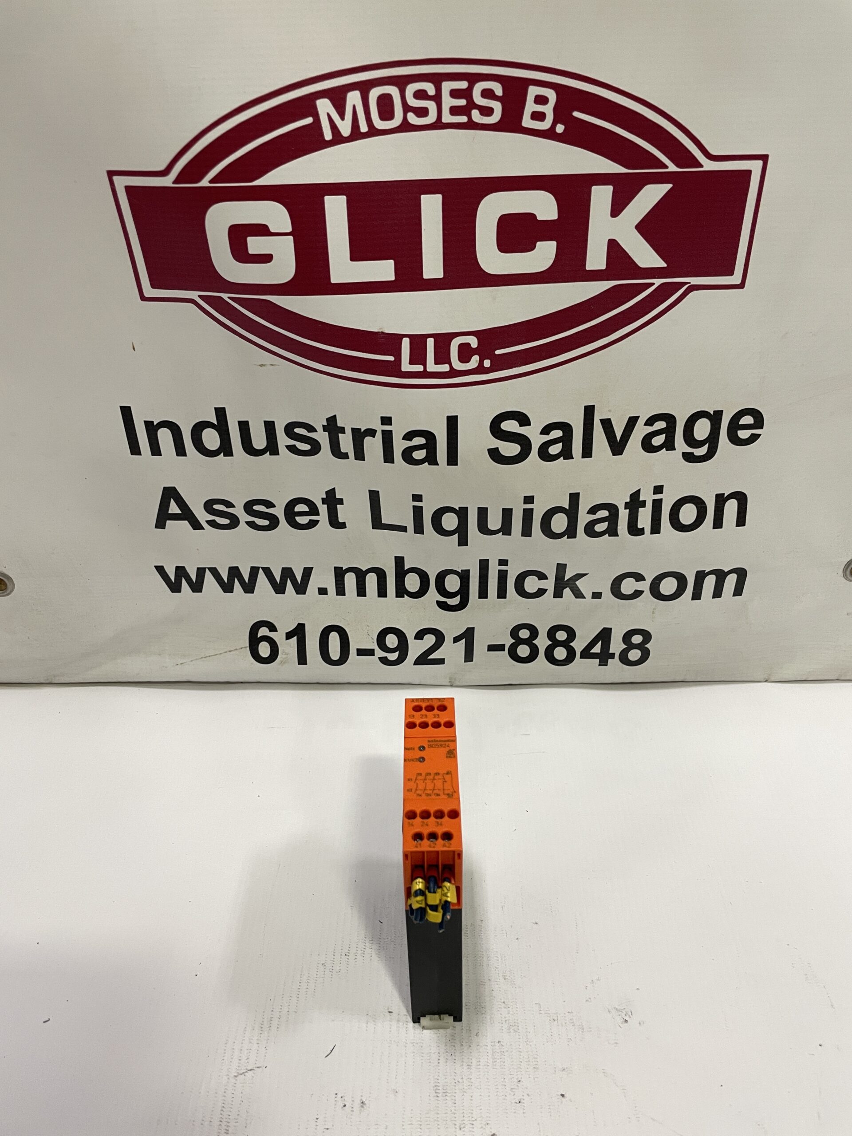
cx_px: 426
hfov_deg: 53.1
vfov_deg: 67.3
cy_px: 568
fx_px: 853
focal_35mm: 26
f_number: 1.6
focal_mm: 4.2
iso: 100
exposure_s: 1/60
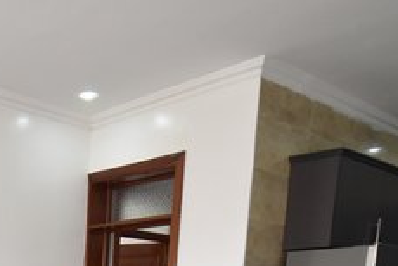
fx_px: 620
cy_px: 455
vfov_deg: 19.3
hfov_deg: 33.4
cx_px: 26
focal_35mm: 56
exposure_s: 1/60
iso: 720
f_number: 4.5
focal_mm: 10
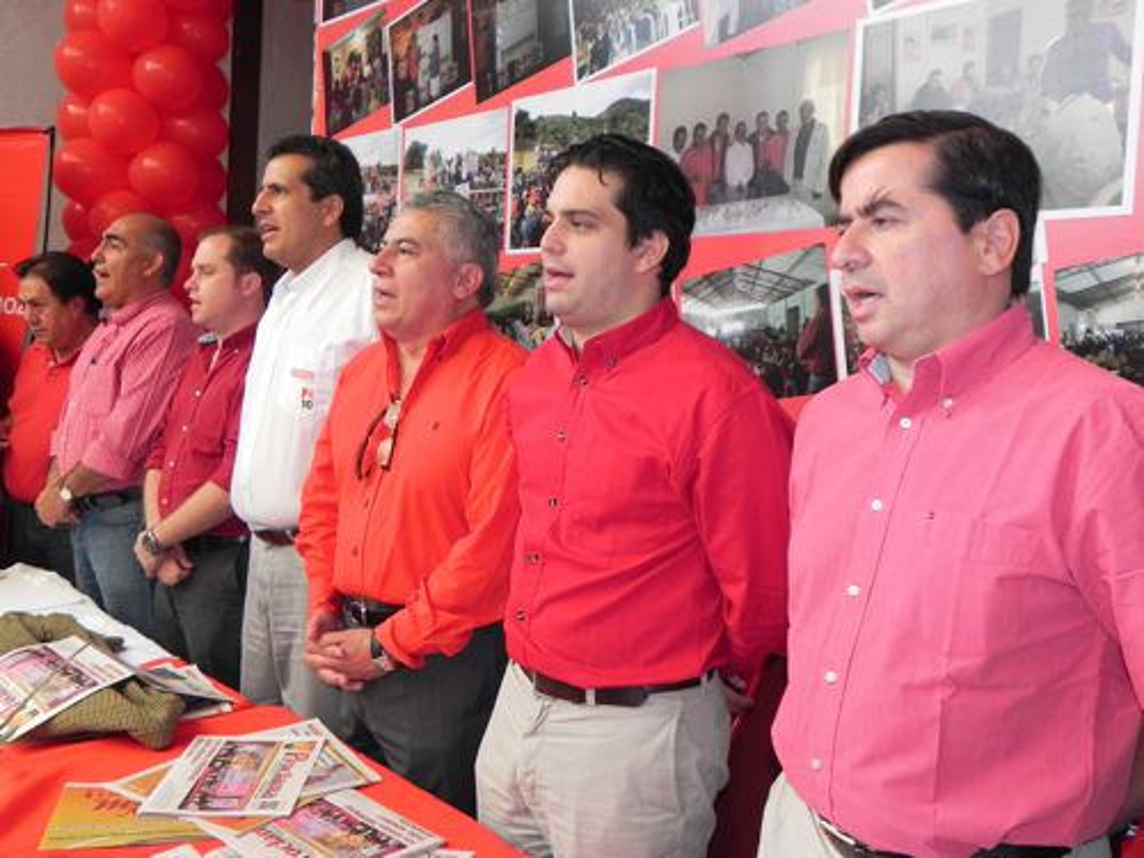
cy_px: 429
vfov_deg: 42.9
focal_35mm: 33
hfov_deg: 55.4
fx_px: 1091
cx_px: 572
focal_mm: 5.9
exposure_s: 1/37.6
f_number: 2.8
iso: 160
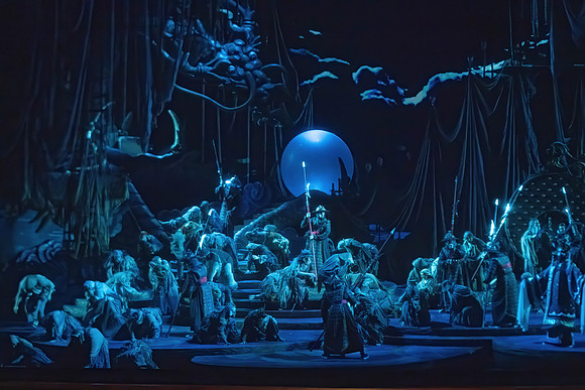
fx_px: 1138
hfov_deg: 28.8
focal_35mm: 70
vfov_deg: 19.5
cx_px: 292
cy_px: 195
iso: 10000
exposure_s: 1/400
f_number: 3.2
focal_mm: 70
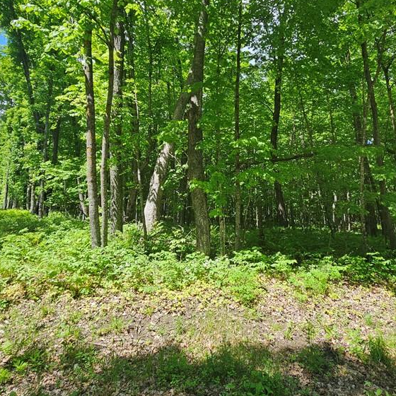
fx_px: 272
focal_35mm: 21
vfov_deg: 71.5
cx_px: 228
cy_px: 161
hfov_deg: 71.7
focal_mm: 2.2
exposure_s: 1/742
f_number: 2.2
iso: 50
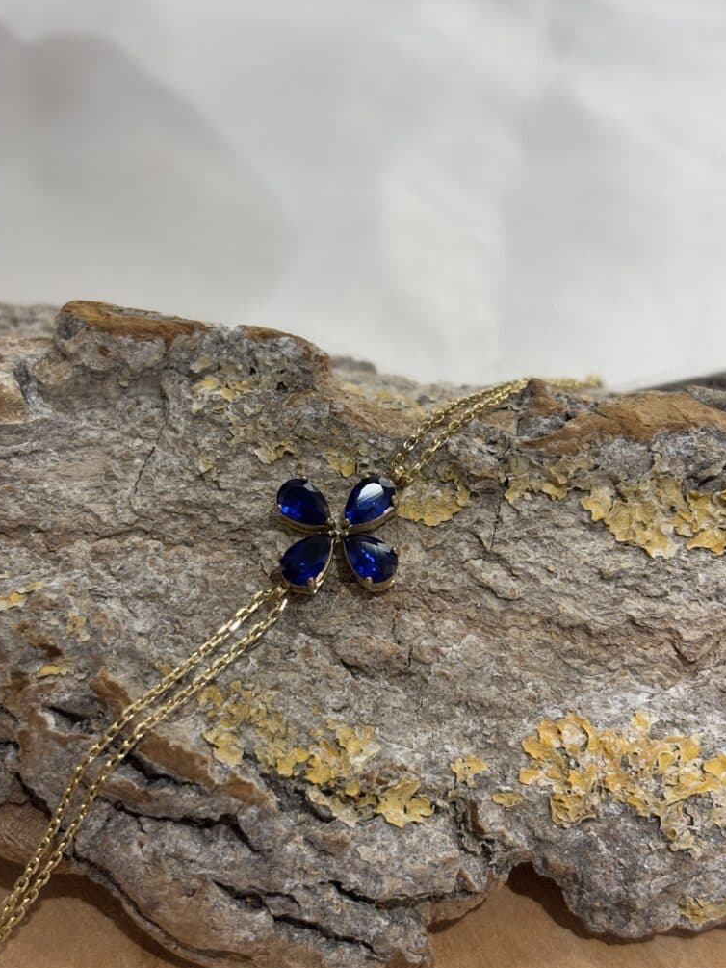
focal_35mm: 53
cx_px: 359
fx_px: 1482
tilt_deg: -53.3
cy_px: 489
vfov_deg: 36.2
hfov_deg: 27.5
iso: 40
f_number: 1.6
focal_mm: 5.96
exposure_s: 1/50
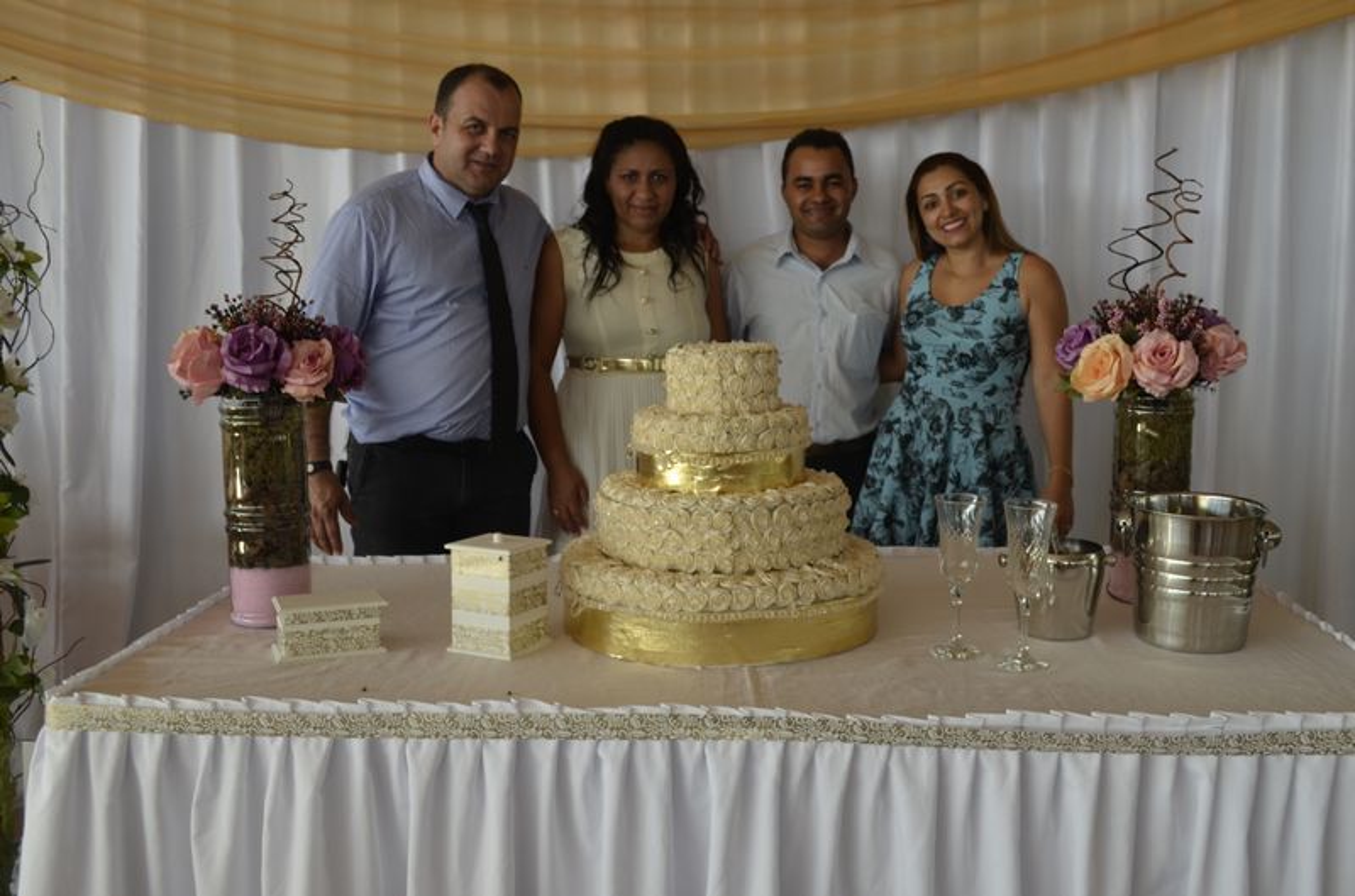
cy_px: 448
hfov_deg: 57.3
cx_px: 678
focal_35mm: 33
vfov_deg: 39.8
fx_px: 1239
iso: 320
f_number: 5.6
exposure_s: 1/125
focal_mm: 22
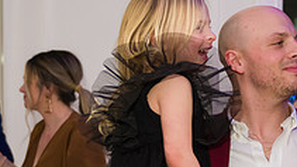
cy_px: 130
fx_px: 843
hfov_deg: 19.6
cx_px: 264
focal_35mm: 107
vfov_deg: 11.3
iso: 1000
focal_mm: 32
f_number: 3.2
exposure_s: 1/125
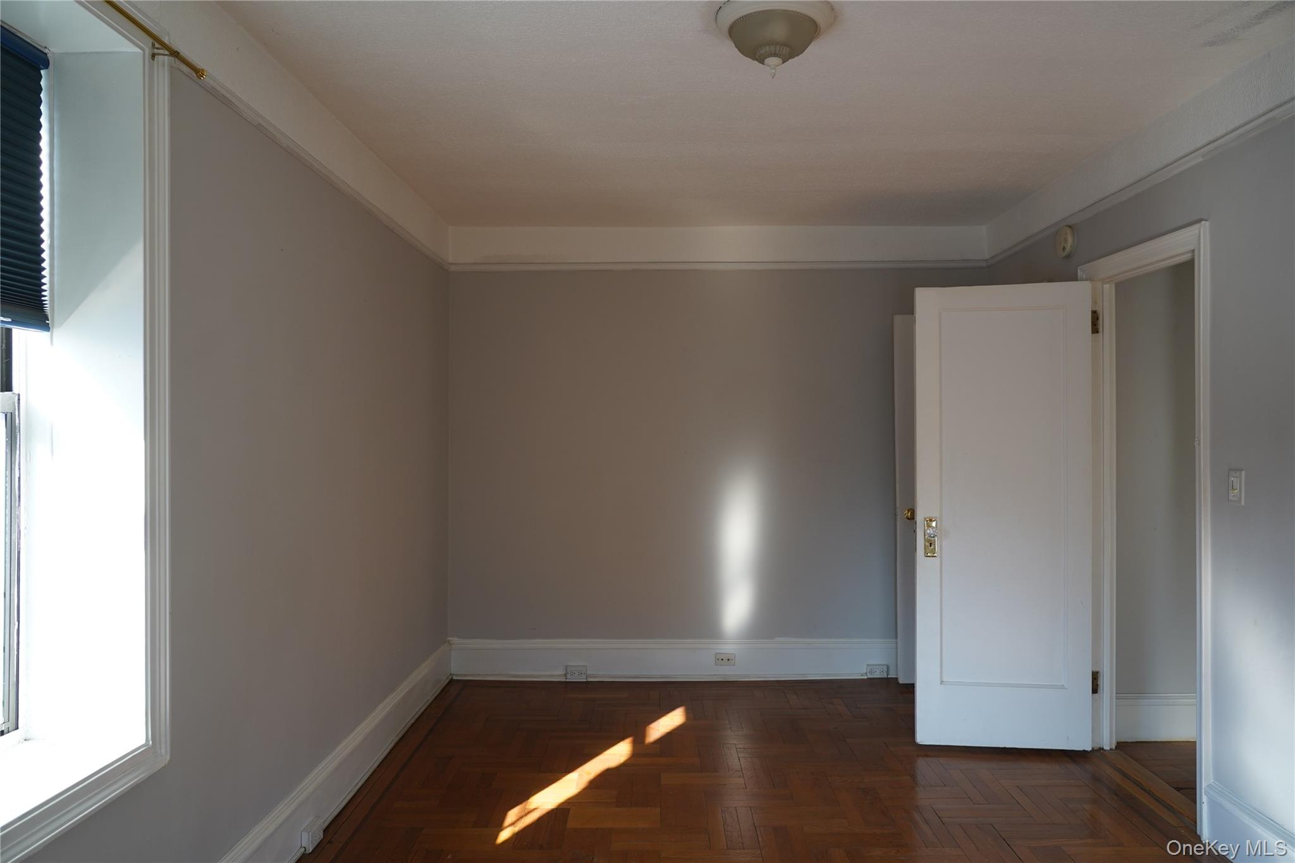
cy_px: 432
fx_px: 863
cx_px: 648
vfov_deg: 53.1
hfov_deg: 73.7
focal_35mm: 24
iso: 400
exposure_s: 1/160
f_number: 4
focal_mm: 24
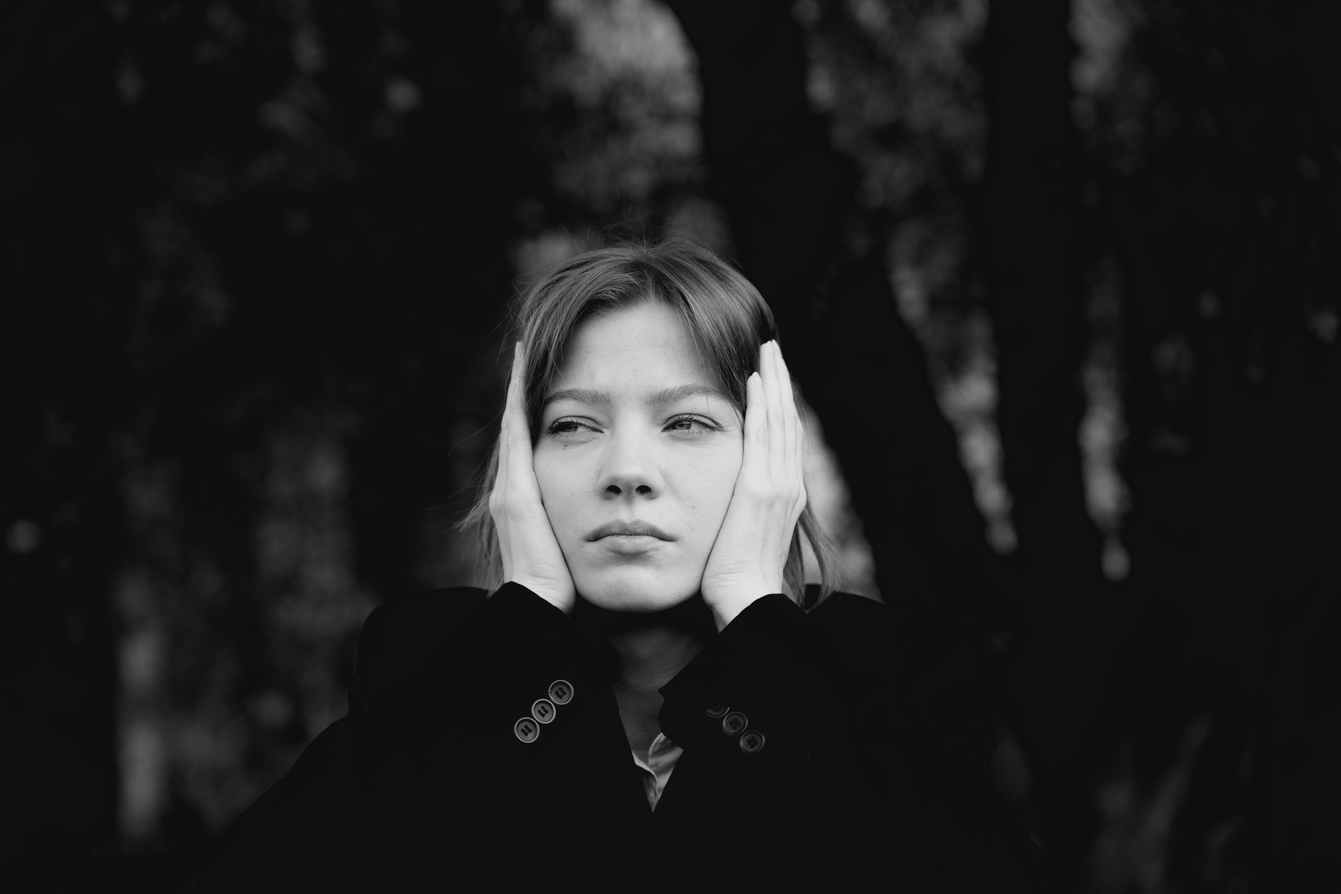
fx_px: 2794
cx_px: 670
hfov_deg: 27.0
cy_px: 447
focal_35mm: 75
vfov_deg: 18.2
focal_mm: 75
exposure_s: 1/400
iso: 160
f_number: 3.5
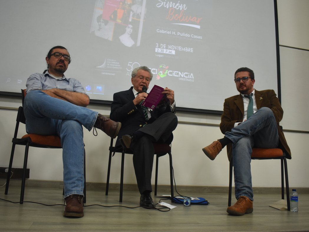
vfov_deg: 43.0
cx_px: 148
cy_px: 117
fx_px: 295
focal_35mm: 33
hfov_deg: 55.3
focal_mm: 20
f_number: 4
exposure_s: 1/60
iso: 800
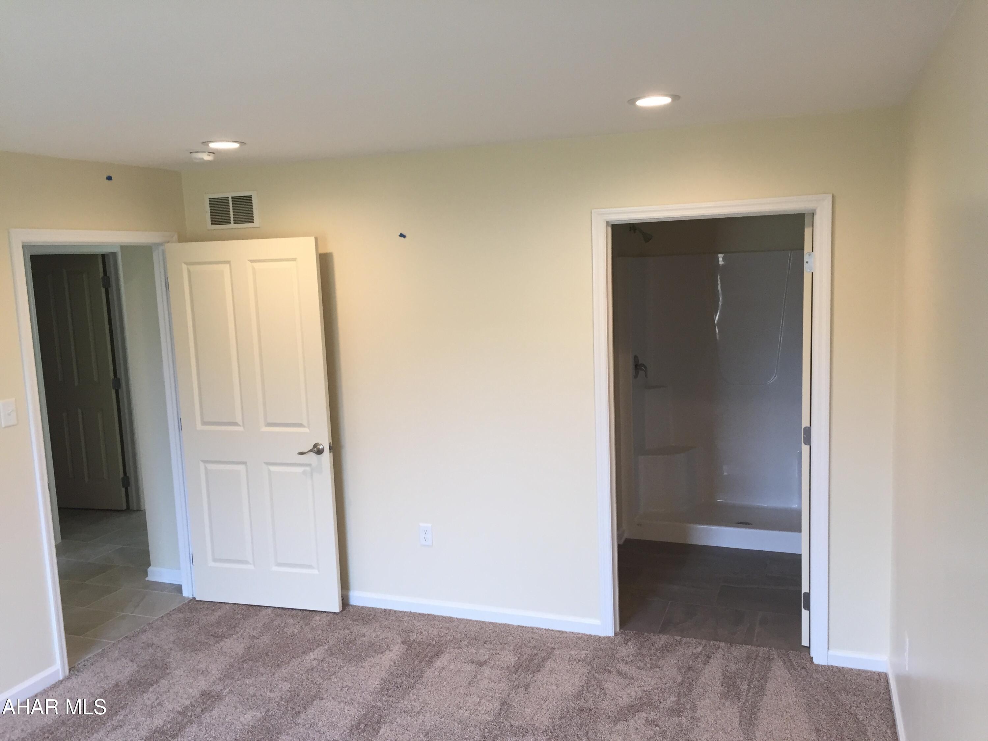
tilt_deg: -8.2
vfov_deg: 48.2
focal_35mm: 29
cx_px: 494
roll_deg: +0.9
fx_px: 828
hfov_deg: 61.7
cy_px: 370
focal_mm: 4.15
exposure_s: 1/30
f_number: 2.2
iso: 40
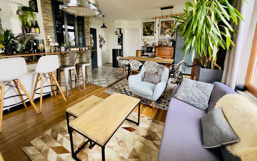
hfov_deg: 105.3
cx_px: 128
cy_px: 63
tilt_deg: -12.0
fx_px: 98
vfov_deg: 77.6
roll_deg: -0.4
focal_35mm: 14
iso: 320
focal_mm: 1.57
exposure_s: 1/60
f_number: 1.8
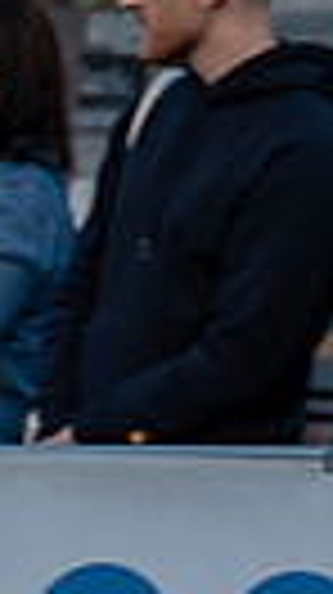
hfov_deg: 2.2
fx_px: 8577
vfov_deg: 4.0
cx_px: -1178
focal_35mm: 545
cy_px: 716
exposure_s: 1/640
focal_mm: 86
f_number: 3.2
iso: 1000
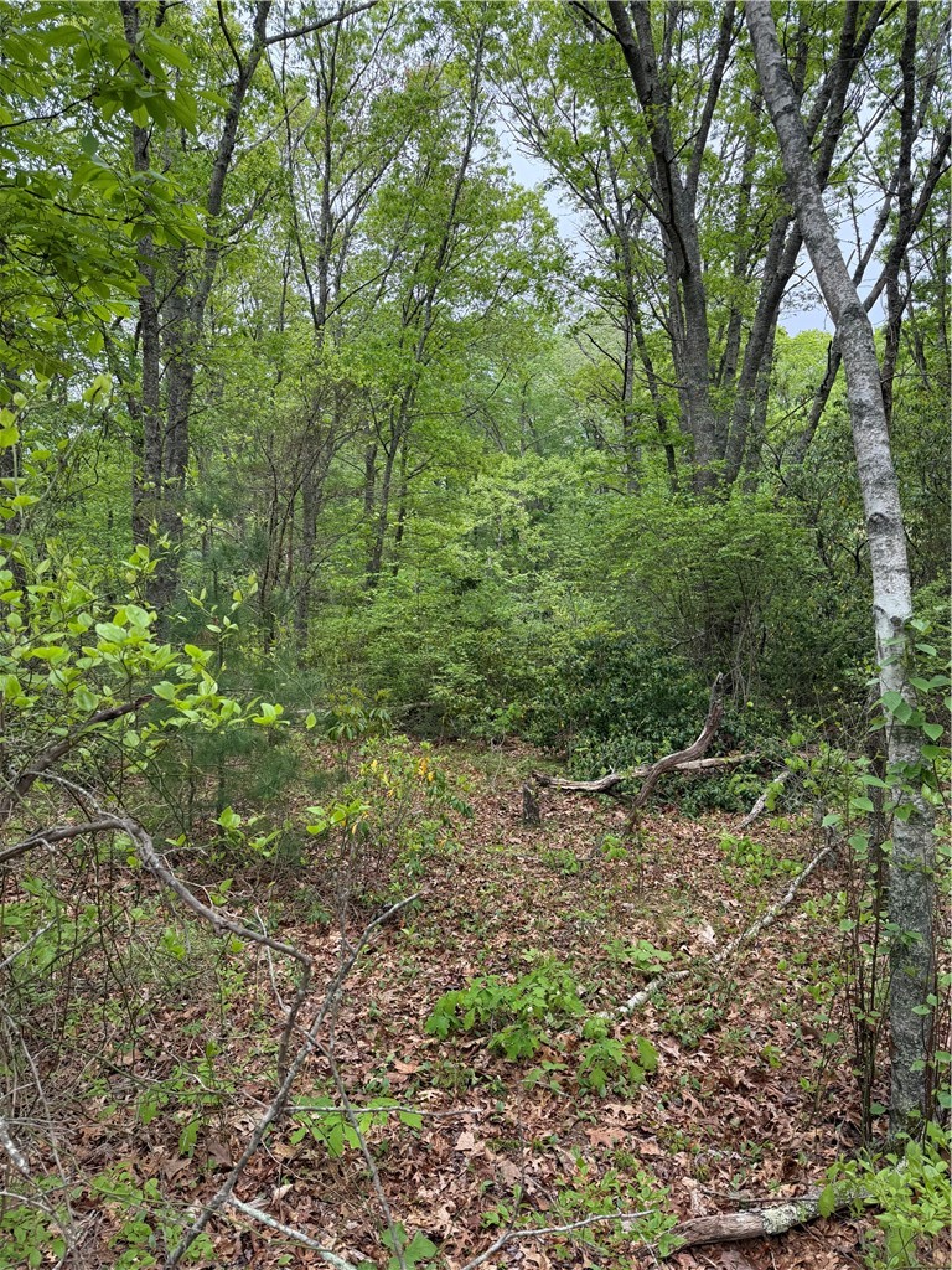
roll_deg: +0.3
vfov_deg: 71.6
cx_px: 476
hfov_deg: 56.8
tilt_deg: -4.0
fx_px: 880
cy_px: 635
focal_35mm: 24
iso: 100
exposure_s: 1/325
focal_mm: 6.76
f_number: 1.78
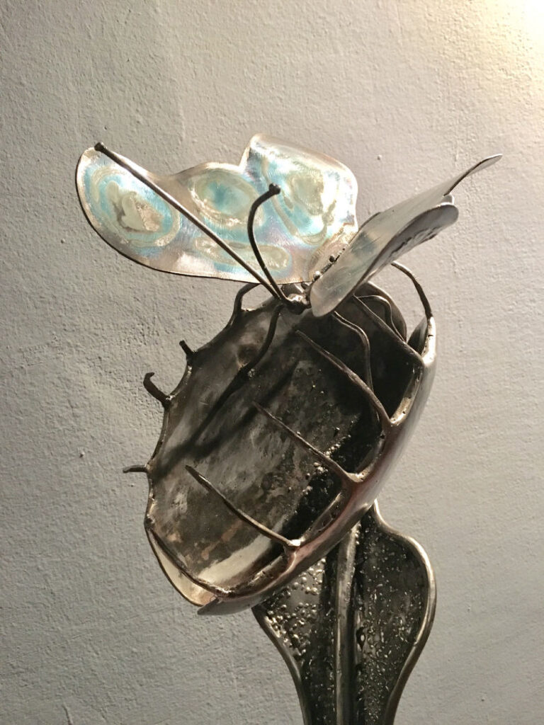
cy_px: 362
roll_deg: +9.8
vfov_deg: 61.7
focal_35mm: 29
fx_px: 608
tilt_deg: -17.0
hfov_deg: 48.2
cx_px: 272
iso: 200
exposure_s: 1/20
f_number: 2.2
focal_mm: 4.15
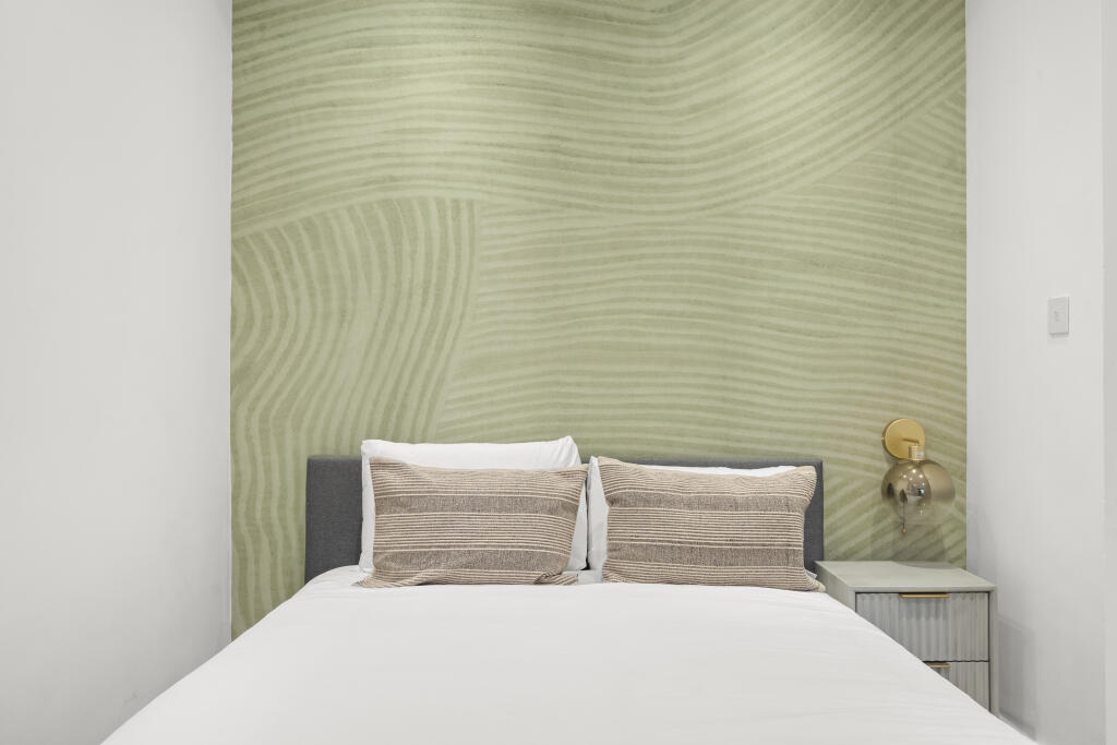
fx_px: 931
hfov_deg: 61.9
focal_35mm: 30
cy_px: 372
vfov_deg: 43.6
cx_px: 558
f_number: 8
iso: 400
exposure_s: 1/10
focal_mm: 30
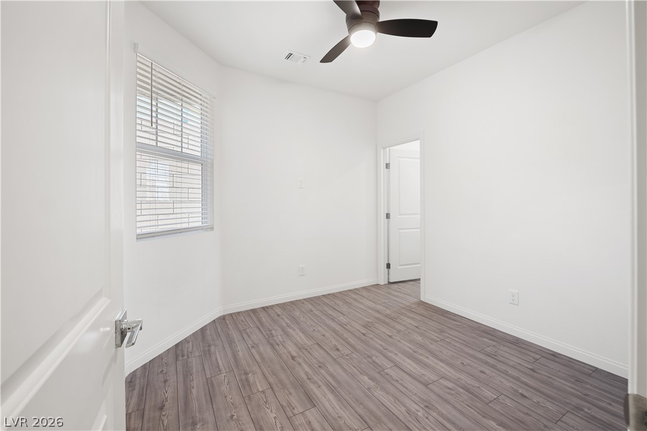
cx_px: 324
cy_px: 216
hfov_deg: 104.3
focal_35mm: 14
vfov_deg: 81.2
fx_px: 252
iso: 100
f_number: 9
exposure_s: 2
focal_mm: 14
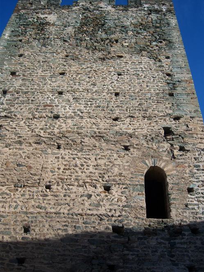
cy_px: 136
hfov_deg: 39.7
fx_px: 283
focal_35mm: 36
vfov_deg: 51.4
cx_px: 102
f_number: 4.8
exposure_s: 1/400
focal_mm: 7.5
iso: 80
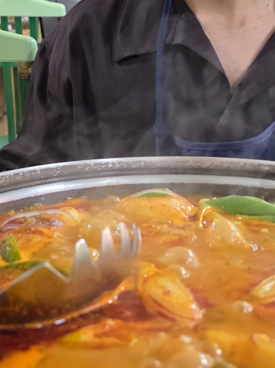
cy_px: 169
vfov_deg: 28.2
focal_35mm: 69
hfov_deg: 21.2
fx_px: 732
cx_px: 183
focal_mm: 6.25
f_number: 1.7
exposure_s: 1/120
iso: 400
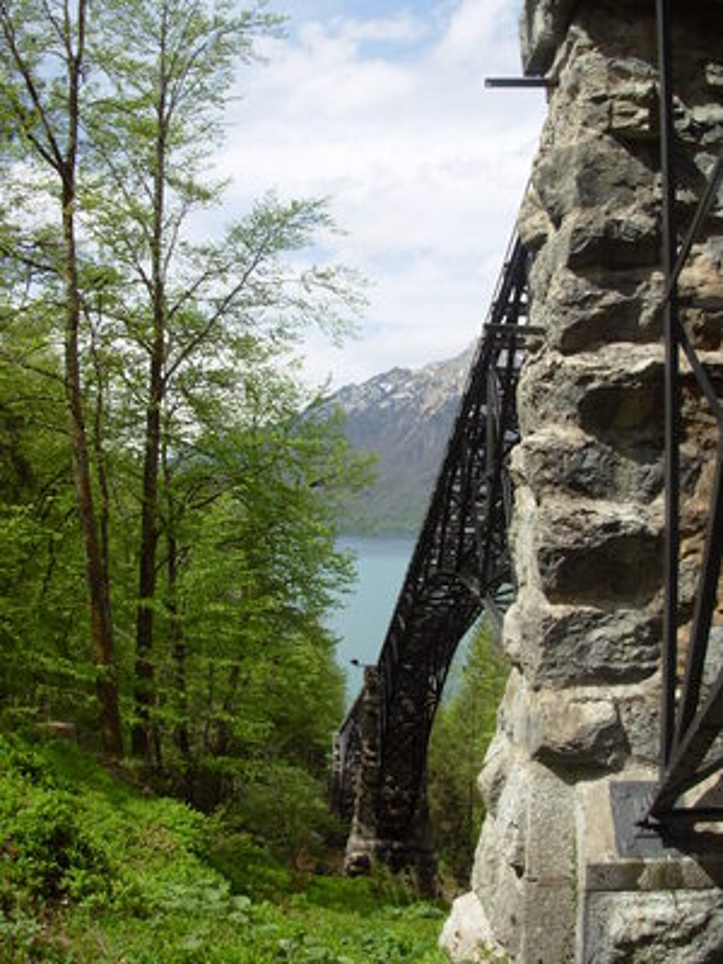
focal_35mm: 38
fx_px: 1058
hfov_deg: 37.7
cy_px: 482
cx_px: 362
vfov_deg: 49.0
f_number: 2.9
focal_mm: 6.3
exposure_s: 1/995
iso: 50
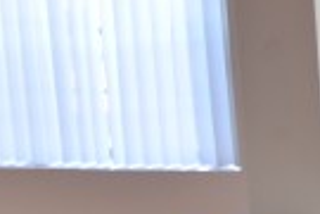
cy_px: 126
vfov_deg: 17.1
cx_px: 796
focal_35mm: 80
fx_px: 711
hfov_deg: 14.4
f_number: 3.5
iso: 800
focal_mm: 10
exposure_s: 1/60
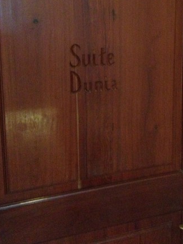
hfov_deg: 28.0
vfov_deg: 36.4
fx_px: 367
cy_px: 76
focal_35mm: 52
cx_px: 108
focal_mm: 4.28
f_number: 2.4
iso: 800
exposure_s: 1/15
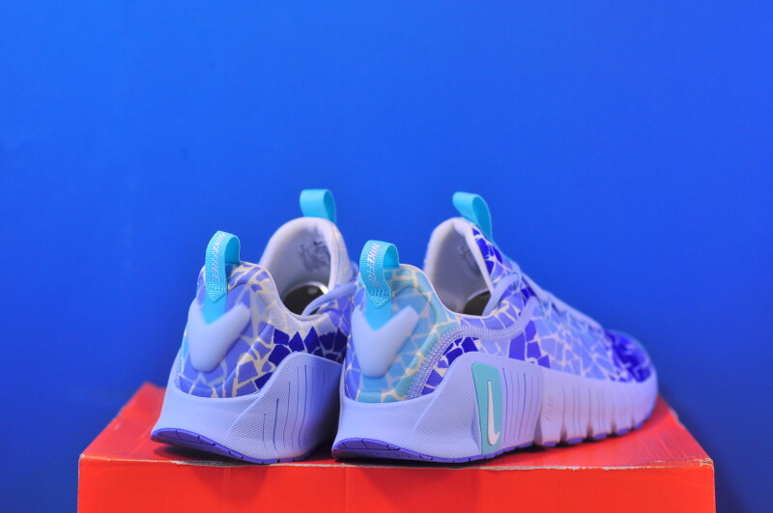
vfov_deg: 18.1
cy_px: 256
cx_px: 386
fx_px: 1608
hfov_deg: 27.0
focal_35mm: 75
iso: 250
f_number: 2.8
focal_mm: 50
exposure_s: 1/320
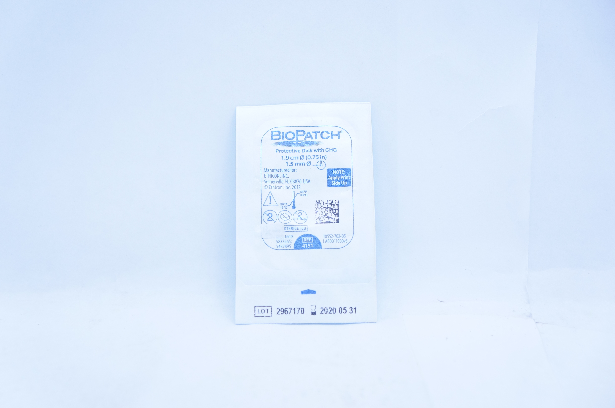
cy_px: 204
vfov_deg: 25.7
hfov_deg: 37.9
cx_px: 308
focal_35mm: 52
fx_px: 896
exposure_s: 1/200
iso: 800
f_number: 4.5
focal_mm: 35
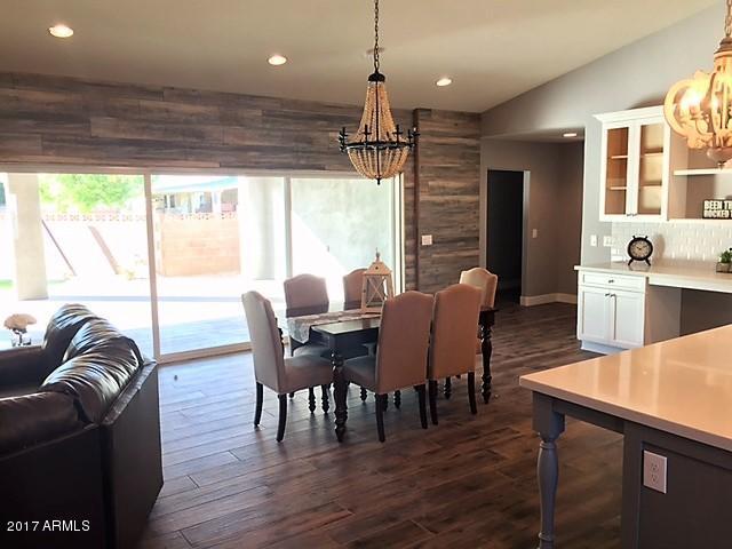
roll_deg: +1.3
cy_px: 274
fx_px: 613
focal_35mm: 29
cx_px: 366
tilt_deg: -5.6
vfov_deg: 48.2
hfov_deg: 61.7
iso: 64
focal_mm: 4.15
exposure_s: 1/30
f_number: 2.2
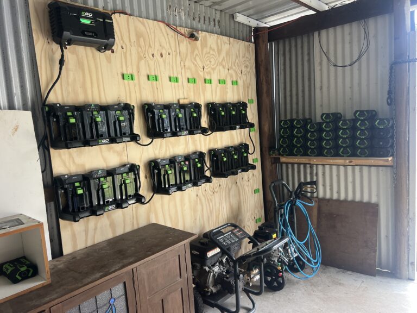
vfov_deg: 53.1
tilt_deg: -4.9
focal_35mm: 26
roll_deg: +4.4
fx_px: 313
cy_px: 156
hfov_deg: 67.3
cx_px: 208
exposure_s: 1/107
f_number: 1.5
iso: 125
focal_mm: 5.7
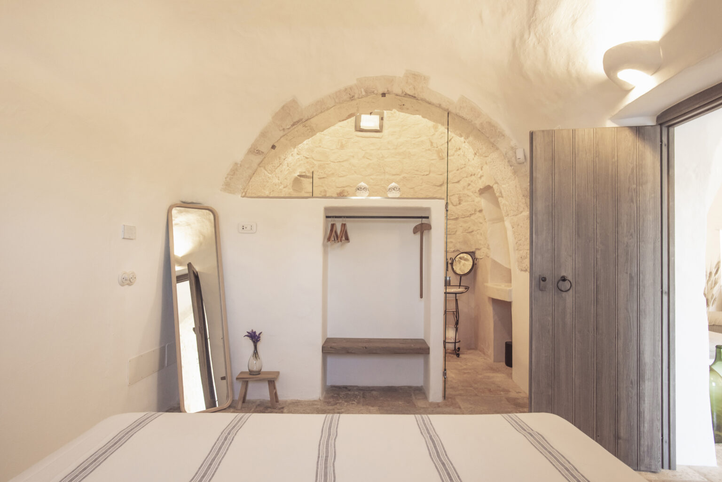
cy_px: 241
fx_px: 401
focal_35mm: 20
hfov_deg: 84.0
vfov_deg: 62.0
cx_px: 361
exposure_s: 1/25
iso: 640
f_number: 8
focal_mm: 20
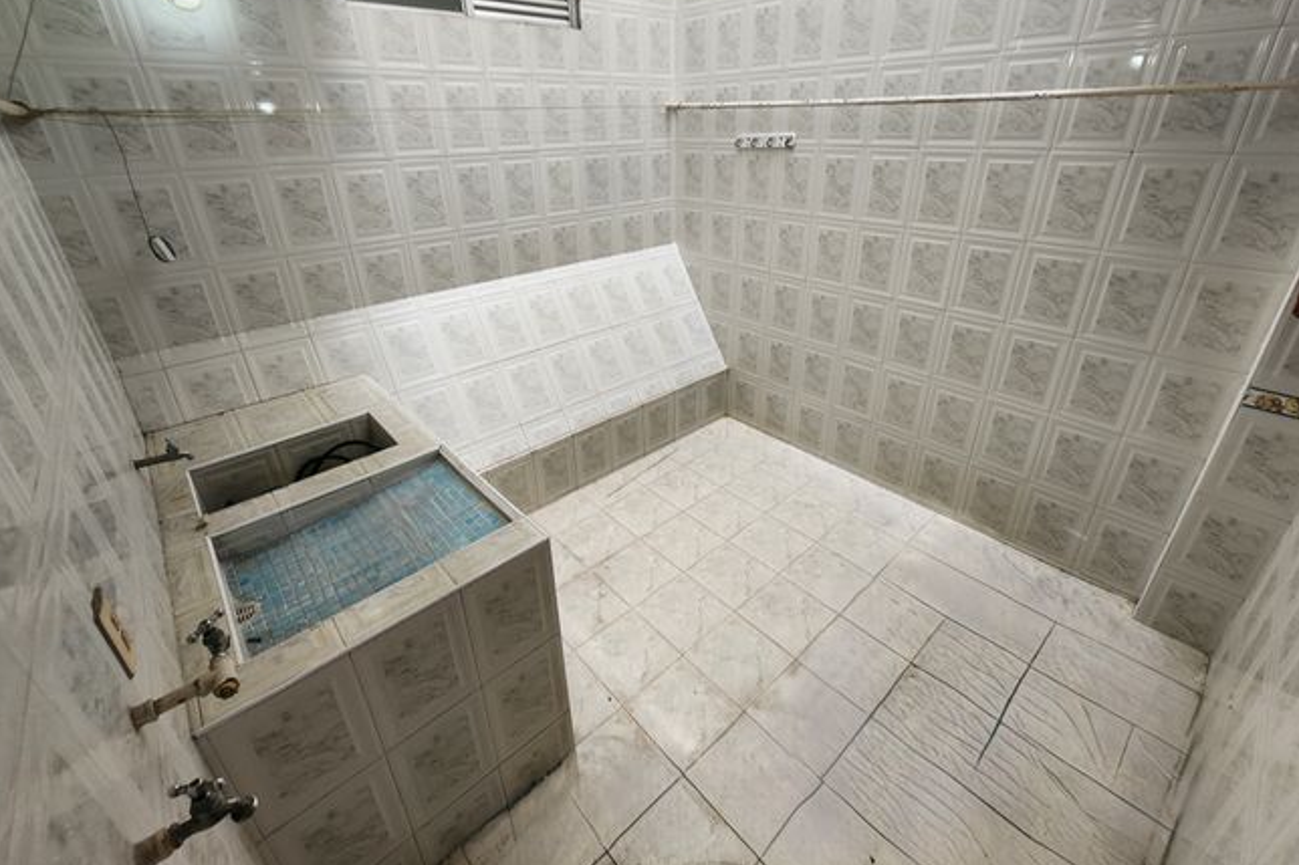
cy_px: 377
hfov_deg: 104.3
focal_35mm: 14
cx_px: 655
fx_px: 505
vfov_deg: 80.8
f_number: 2.2
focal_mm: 2.2
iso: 50
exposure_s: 1/60
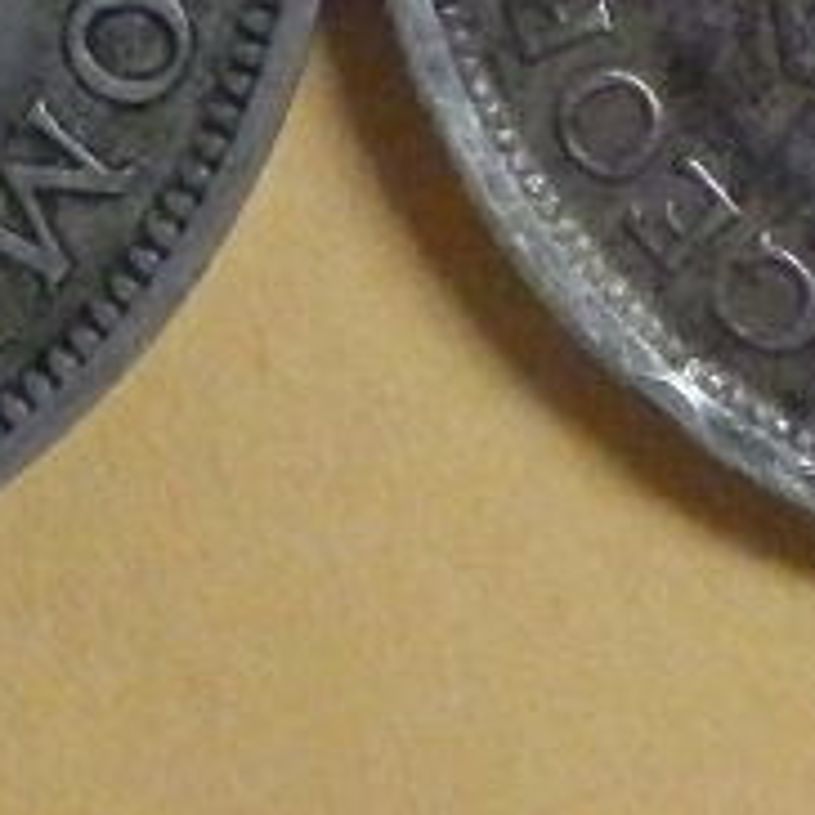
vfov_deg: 6.5
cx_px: 327
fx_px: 6979
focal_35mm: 262
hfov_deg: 6.7
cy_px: -833
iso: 3200
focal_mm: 9.8
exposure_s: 1/160
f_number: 4.1
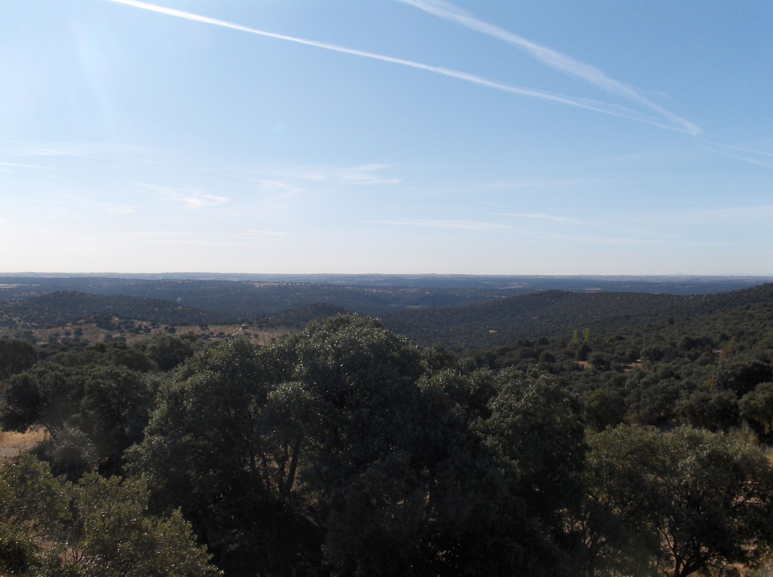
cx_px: 386
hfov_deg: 54.0
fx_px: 758
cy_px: 288
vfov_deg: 41.7
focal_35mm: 34
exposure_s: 1/351
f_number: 6
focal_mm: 7
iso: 50
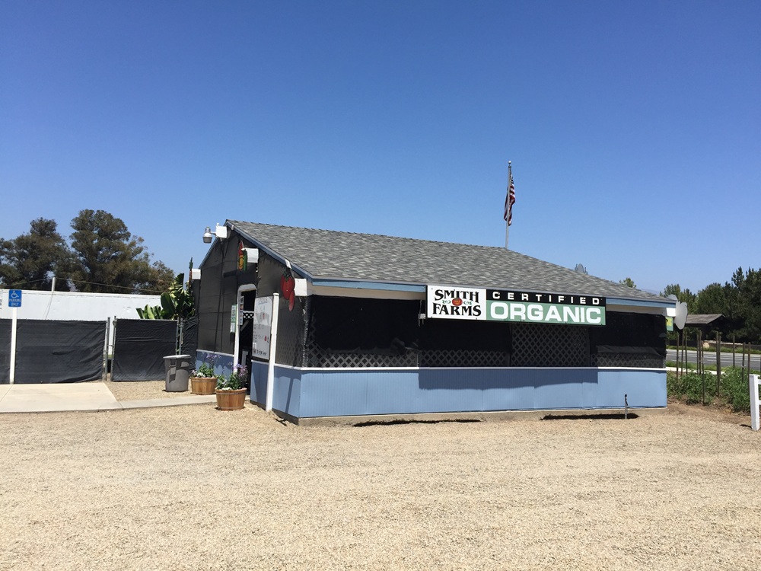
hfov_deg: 61.7
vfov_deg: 48.2
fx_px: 638
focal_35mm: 29
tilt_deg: +5.2
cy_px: 286
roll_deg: -2.9
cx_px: 380
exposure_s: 1/2083
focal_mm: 4.15
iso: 32
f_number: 2.2
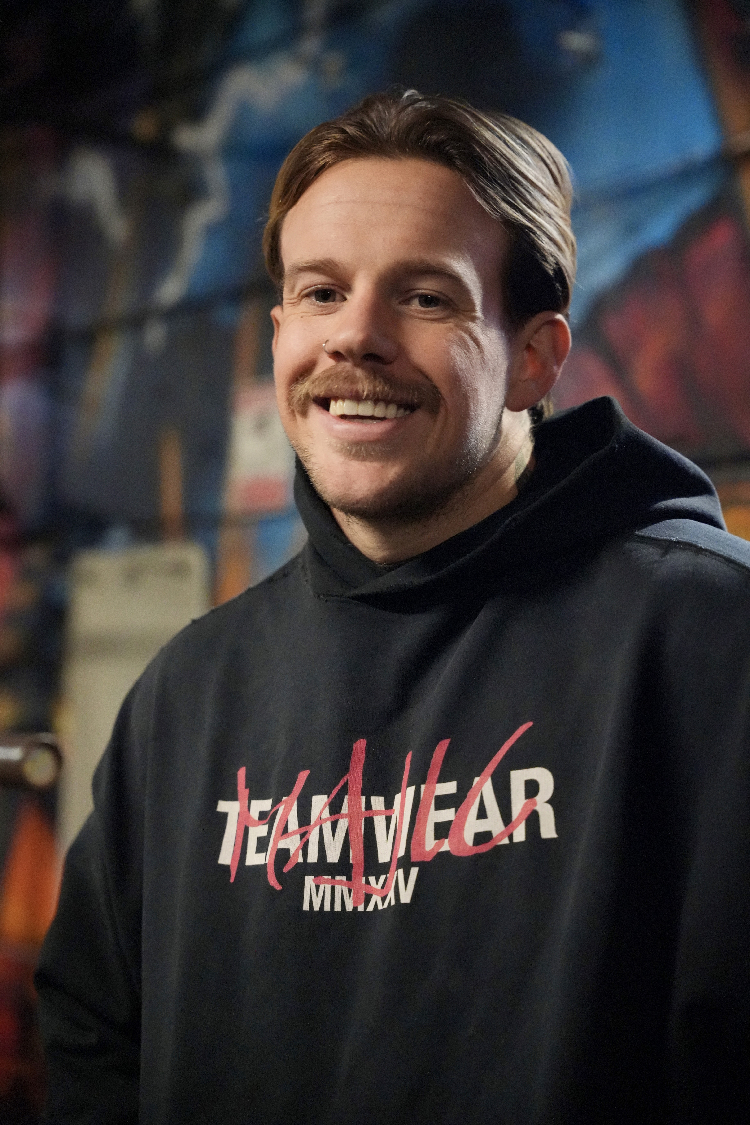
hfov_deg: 23.4
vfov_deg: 34.5
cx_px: 375
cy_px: 562
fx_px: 1809
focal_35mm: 58
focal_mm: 57.9
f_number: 2.8
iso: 12800
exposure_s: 1/40
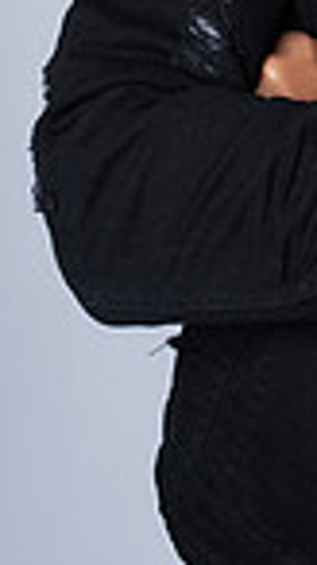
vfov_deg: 17.6
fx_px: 1691
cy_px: -197
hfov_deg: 10.3
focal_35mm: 113
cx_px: 514
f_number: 6.3
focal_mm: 35
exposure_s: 1/200
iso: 250
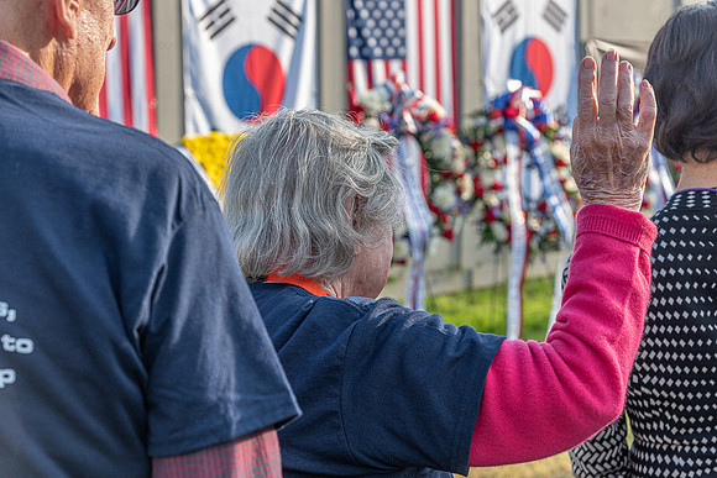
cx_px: 358
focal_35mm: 66
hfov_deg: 30.5
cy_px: 239
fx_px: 1315
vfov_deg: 20.6
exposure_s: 1/500
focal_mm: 66
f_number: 5.6
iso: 500
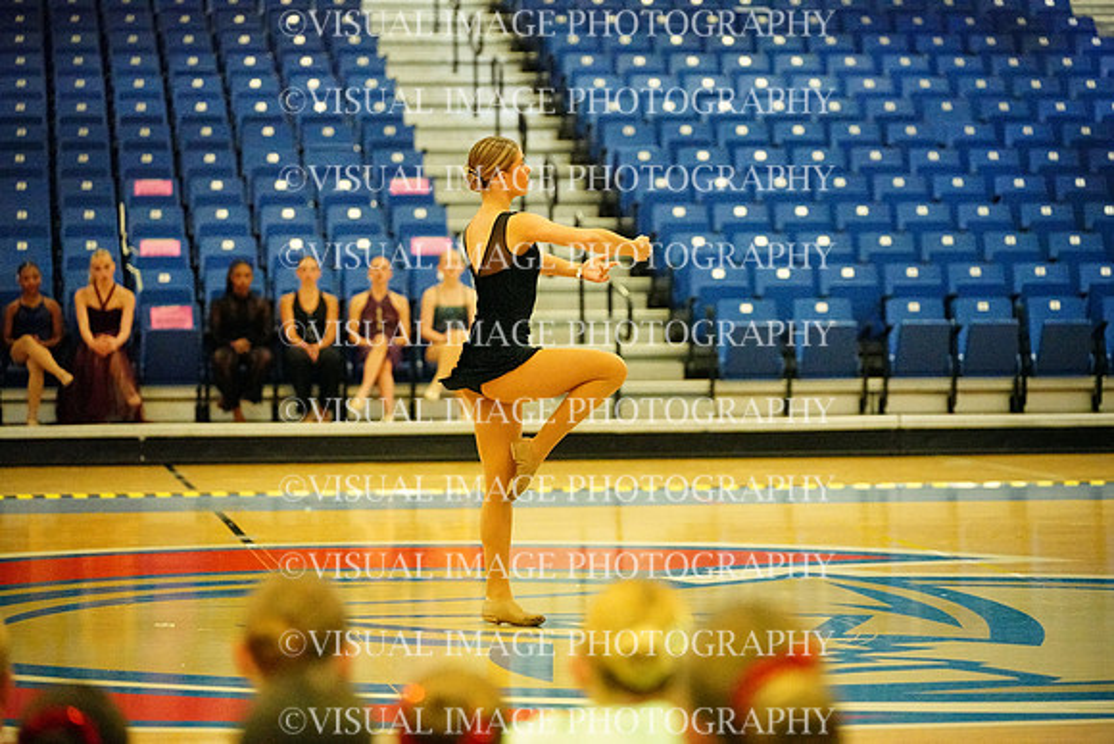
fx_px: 3683
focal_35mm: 119
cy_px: 372
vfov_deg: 11.5
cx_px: 557
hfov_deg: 17.2
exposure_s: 1/1600
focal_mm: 119
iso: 25600
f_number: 2.8
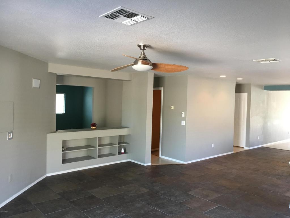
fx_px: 243
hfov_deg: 61.7
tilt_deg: -1.7
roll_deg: -1.4
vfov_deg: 48.2
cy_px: 109
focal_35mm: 29
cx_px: 145
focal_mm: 4.15
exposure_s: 1/15
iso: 40
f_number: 2.2
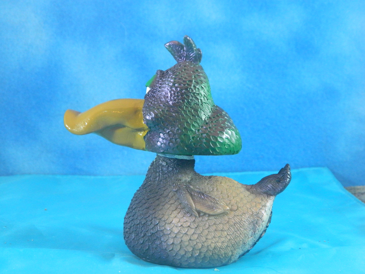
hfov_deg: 33.8
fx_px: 601
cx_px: 182
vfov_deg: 25.7
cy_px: 137
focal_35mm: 57
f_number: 3.8
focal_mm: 10.2
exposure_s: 1/20
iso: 400
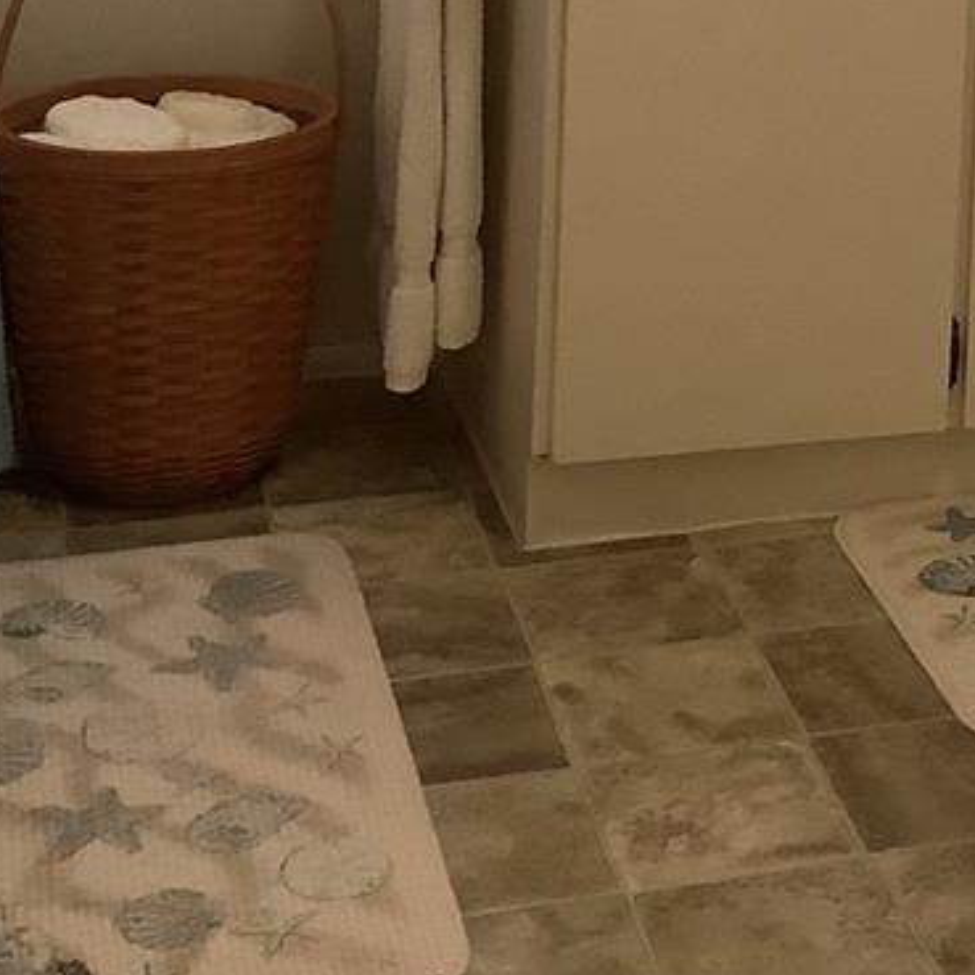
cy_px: -246
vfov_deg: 18.3
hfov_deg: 18.9
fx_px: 2836
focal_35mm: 89
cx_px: 1001
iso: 250
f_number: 2.4
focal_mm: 3.3
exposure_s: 1/60
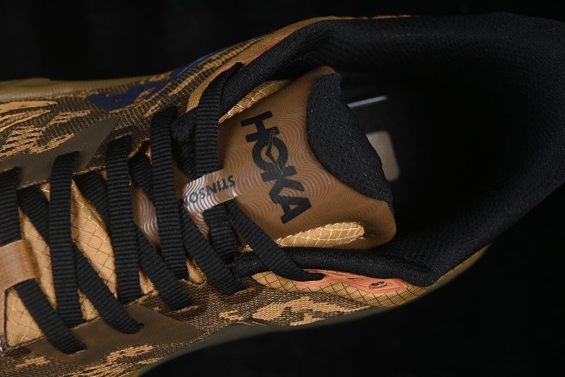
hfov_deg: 27.0
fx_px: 1177
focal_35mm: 75
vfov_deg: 18.2
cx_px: 282
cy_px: 188
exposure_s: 1/60
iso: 160
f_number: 7.1
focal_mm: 50
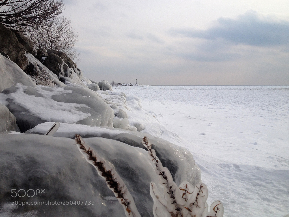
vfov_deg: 40.7
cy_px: 108
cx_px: 144
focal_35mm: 35
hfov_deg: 52.6
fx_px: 292
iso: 50
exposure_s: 1/2208
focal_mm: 4.28
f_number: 2.4
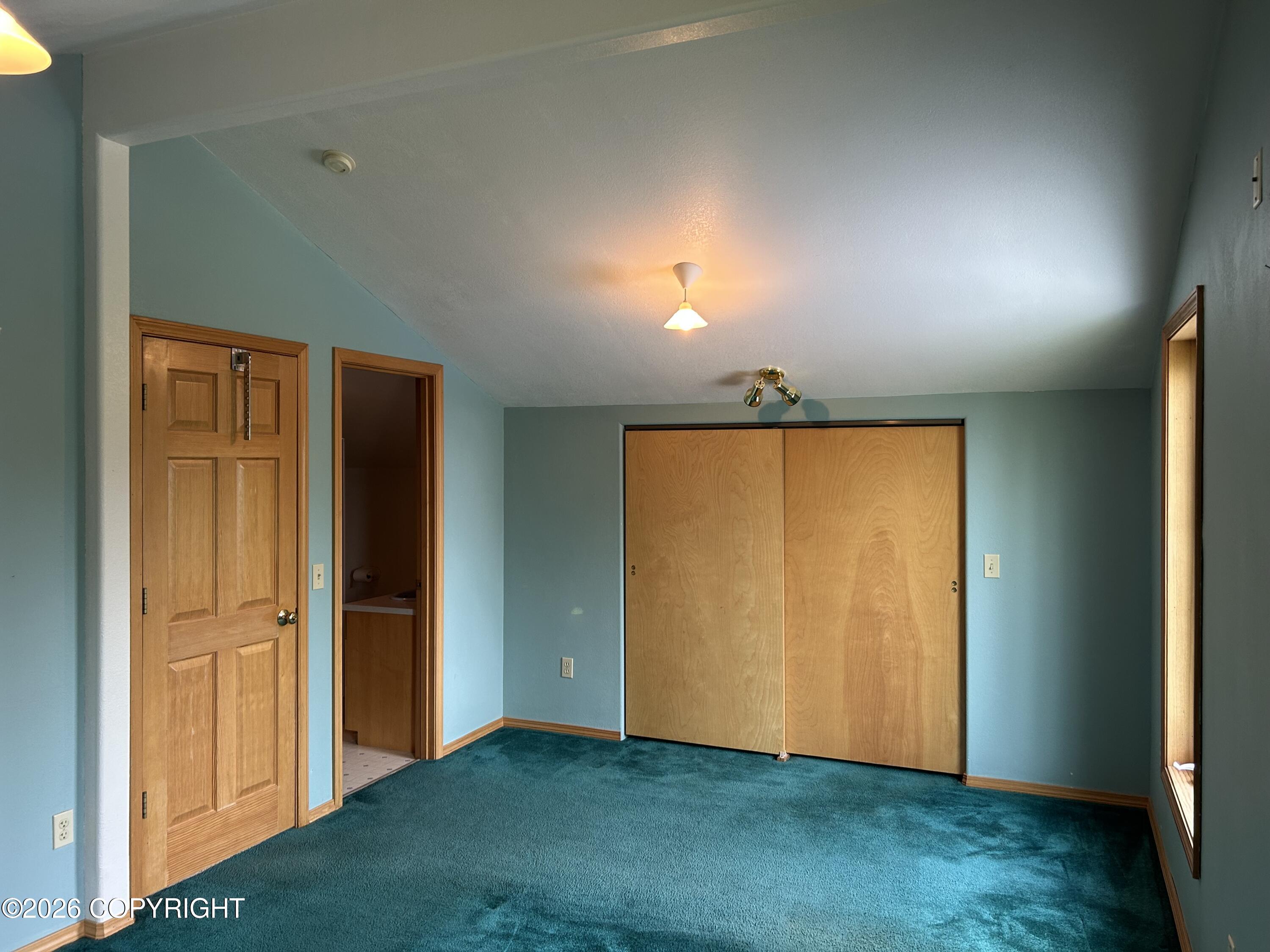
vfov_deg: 53.1
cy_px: 476
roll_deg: +0.3
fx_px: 954
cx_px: 635
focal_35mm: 26
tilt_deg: -0.1
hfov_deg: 67.3
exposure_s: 1/60
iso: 100
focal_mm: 5.7
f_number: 1.5
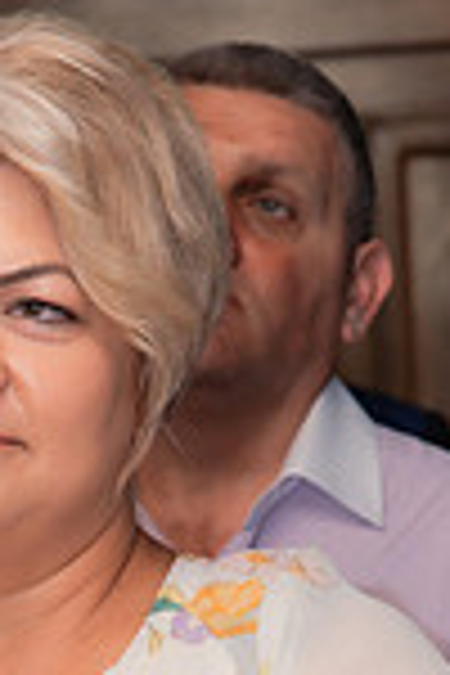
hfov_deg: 7.0
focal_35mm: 195
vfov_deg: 10.3
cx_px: -61
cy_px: 932
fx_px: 3656
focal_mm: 65
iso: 2000
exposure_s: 1/250
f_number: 3.5
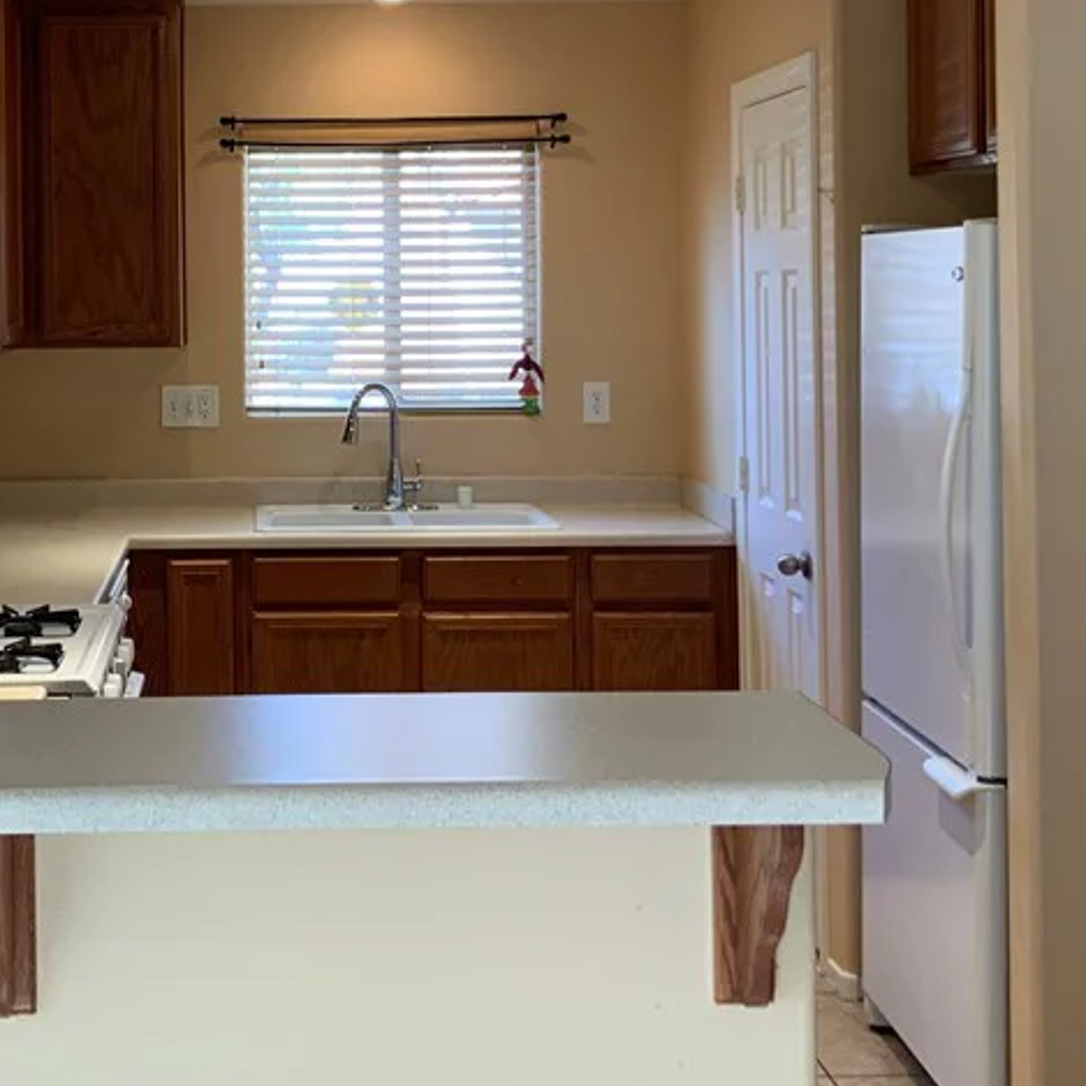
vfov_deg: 30.1
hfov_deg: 30.0
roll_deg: -1.3
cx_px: 250
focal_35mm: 56
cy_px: 289
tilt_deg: +0.5
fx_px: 1988
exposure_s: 1/60
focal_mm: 3
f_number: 1.8
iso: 40
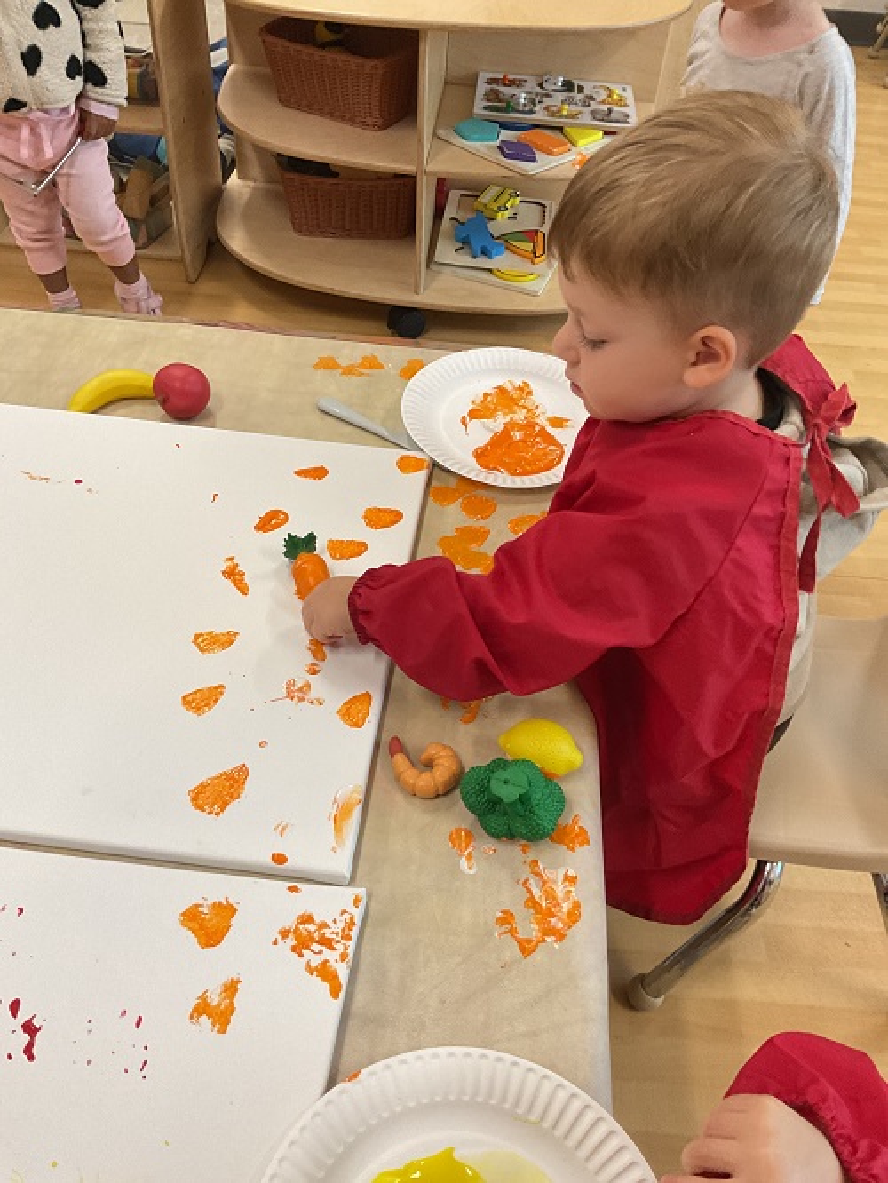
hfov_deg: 48.3
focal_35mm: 29
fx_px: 991
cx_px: 444
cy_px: 592
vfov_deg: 61.6
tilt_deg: -47.3
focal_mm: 3
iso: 125
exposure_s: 1/60
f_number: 1.8
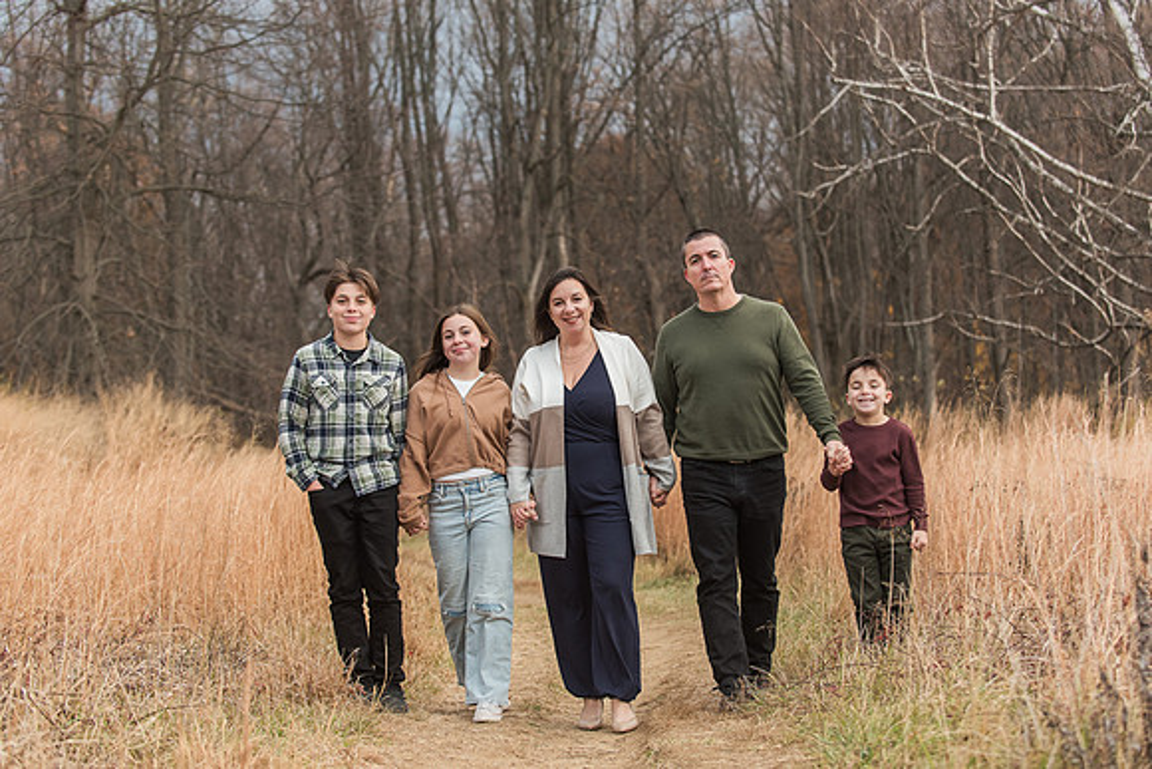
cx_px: 577
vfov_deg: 18.4
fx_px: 2370
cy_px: 373
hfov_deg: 27.3
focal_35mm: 74
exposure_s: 1/640
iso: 1000
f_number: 3.5
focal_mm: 70
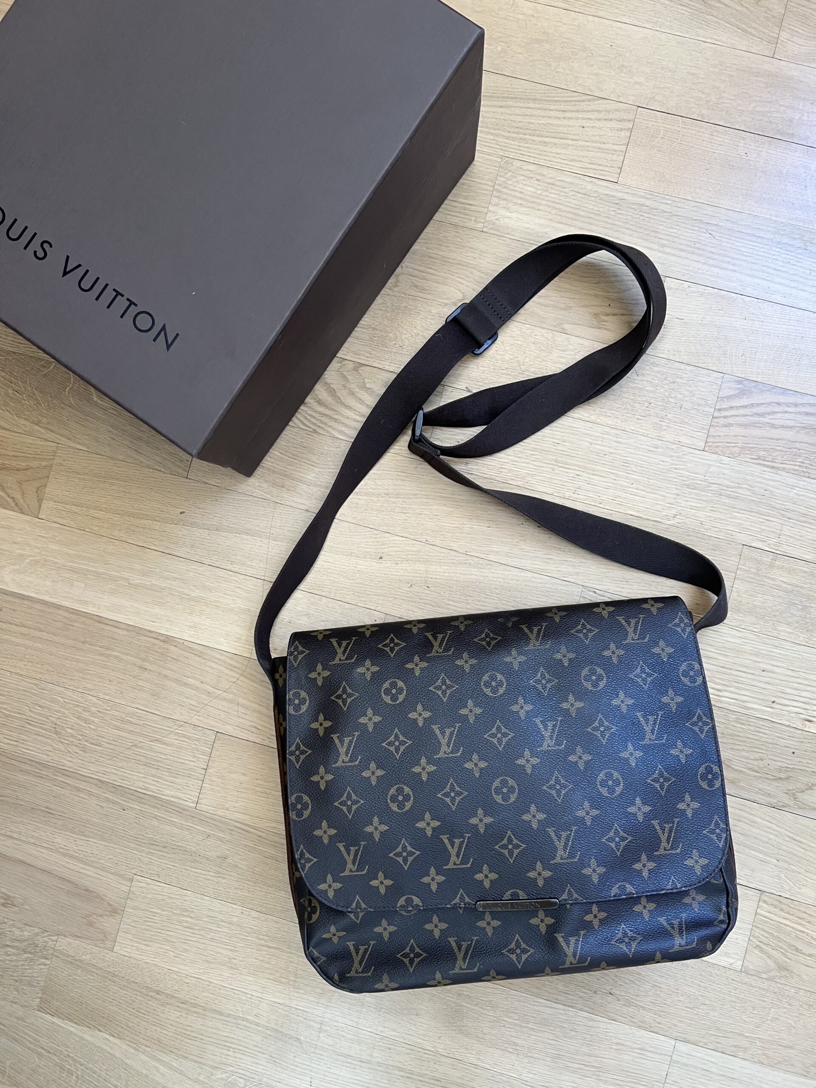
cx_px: 408
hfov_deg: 53.1
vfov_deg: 67.3
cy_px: 544
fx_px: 817
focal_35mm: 26
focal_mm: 5.7
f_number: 1.5
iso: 125
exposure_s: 1/74
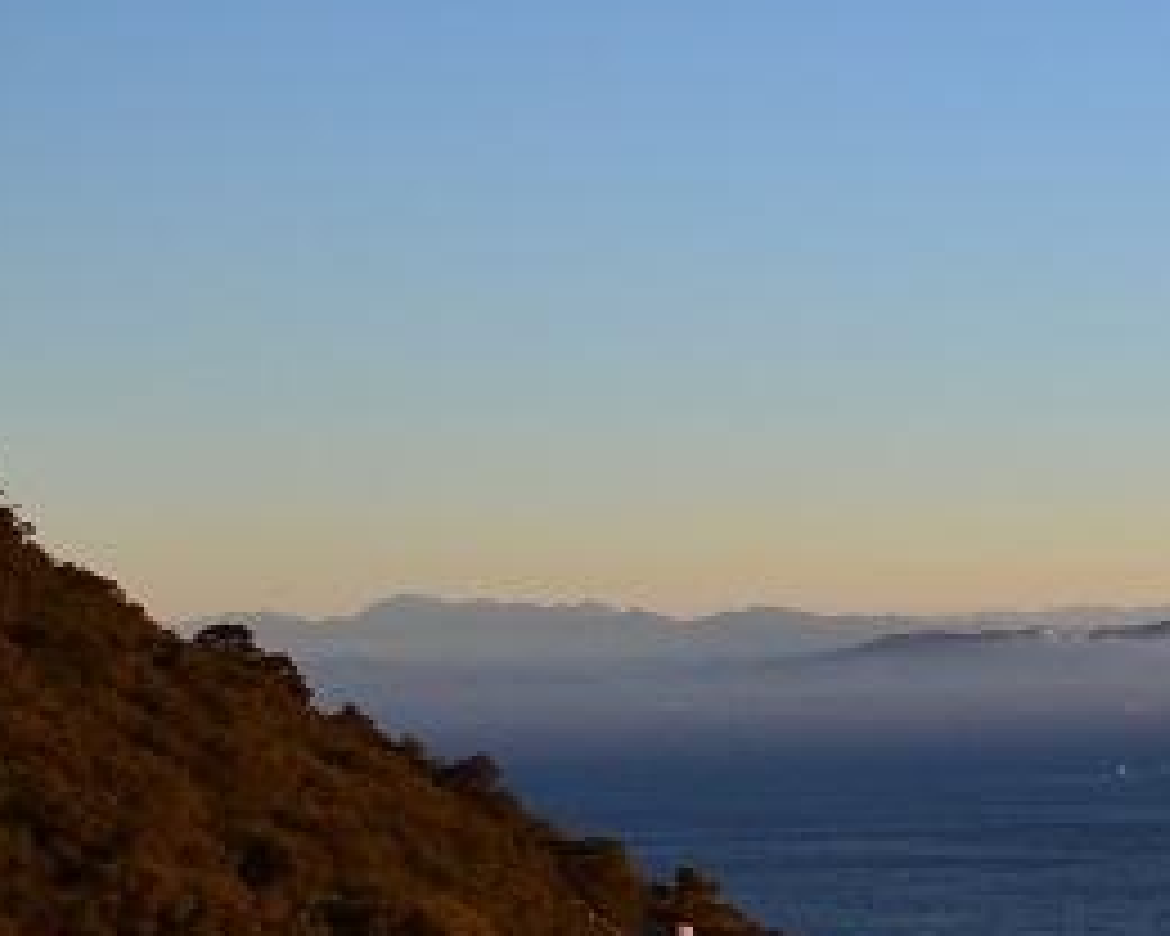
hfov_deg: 17.4
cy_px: 1073
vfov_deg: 15.5
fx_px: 3324
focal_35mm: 96
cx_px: 1904
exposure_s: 1/640
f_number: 4.5
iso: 320
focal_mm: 18
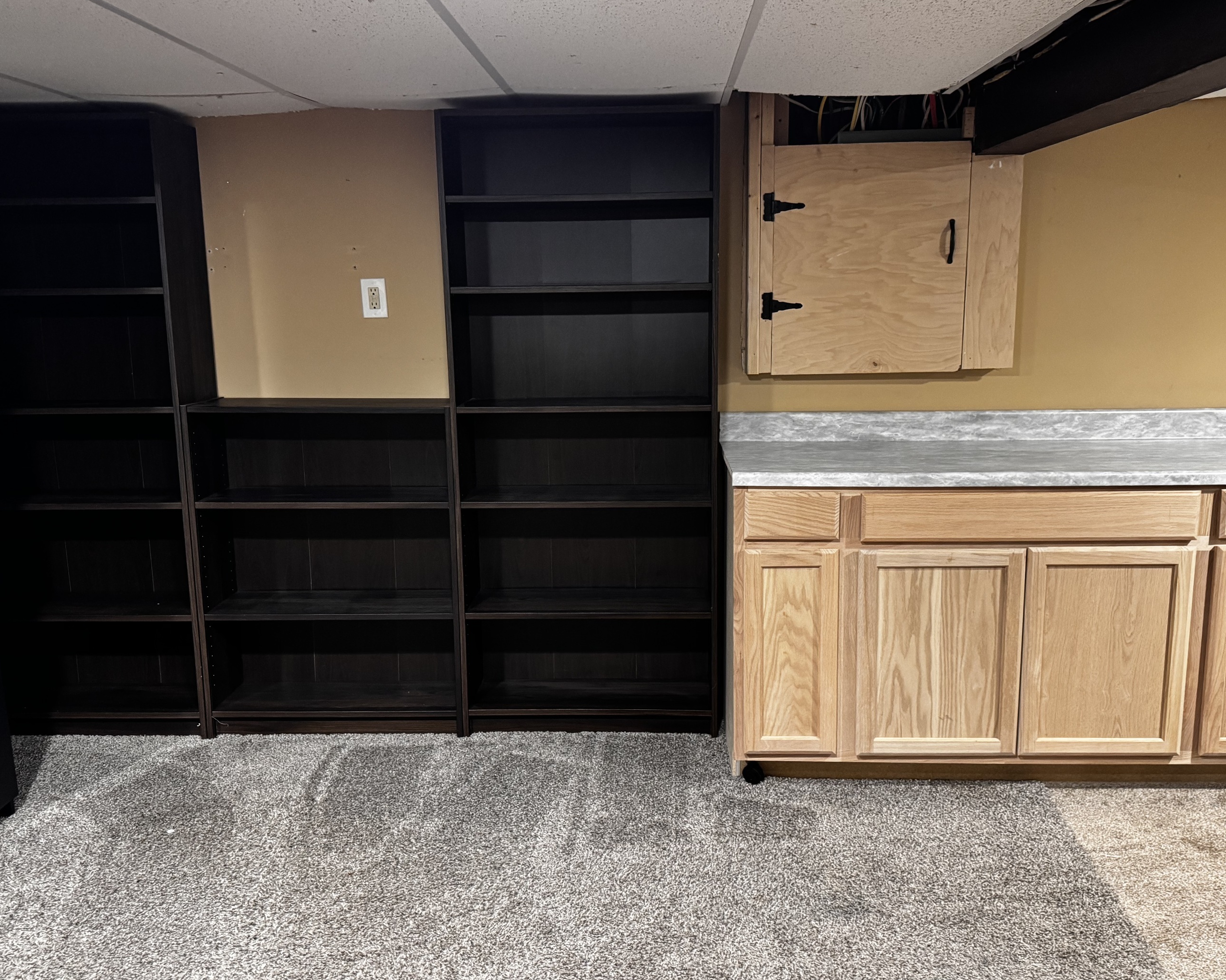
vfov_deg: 51.5
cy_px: 474
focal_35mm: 28
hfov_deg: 62.2
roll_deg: +0.5
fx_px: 1016
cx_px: 633
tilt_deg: -10.2
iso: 640
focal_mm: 6.76
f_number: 1.78
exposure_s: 1/40
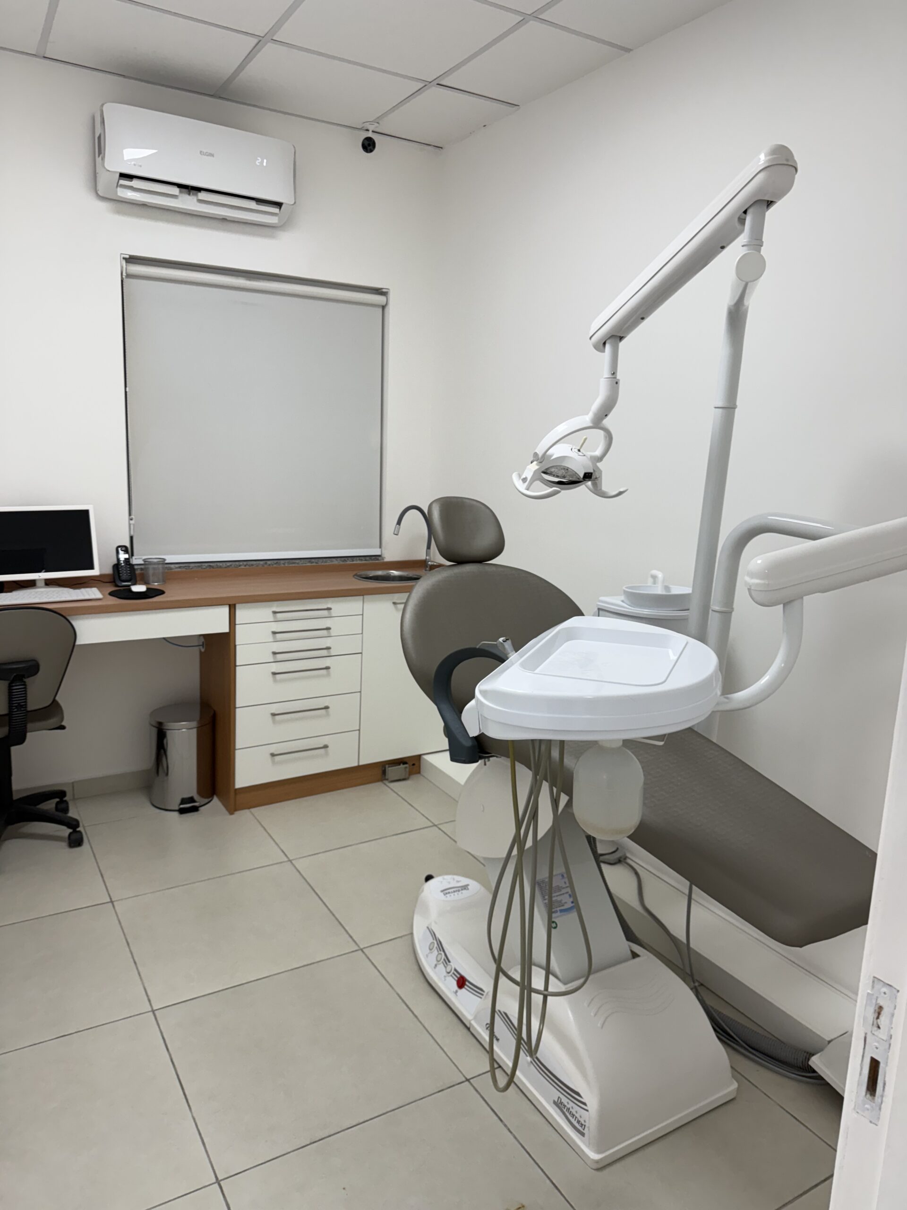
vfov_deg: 71.6
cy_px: 605
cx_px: 454
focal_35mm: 24
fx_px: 838
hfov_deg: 56.8
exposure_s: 1/120
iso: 100
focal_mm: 6.76
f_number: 1.78
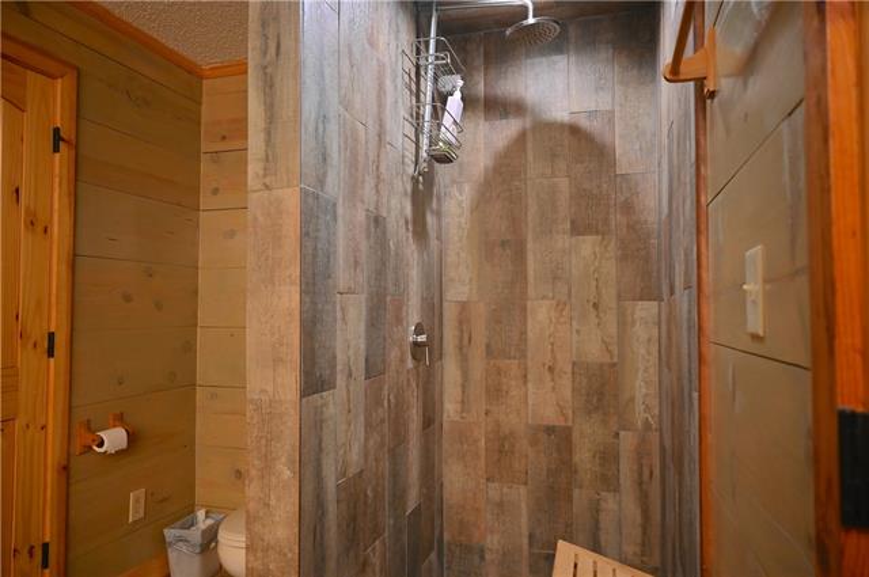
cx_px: 434
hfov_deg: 73.8
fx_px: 579
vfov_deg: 53.0
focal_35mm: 24
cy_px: 288
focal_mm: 24
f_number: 5
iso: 2000
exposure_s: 1/80
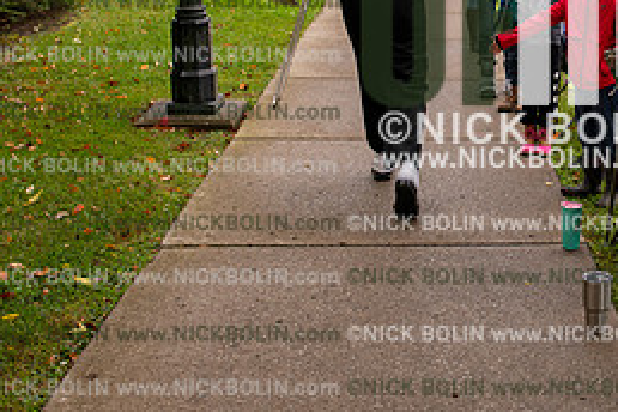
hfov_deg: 30.8
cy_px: 56
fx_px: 1081
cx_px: 529
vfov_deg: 21.2
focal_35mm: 63
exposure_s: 1/60
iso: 125
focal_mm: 28
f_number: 4
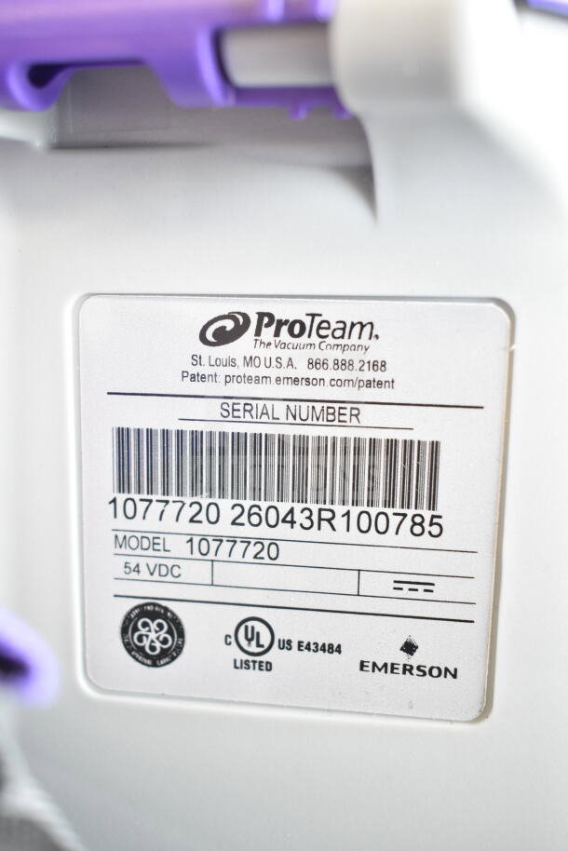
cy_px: 426
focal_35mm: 39
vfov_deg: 49.5
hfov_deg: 34.2
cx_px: 284
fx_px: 922
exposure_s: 1/80
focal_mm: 26
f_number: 4.5
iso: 1600
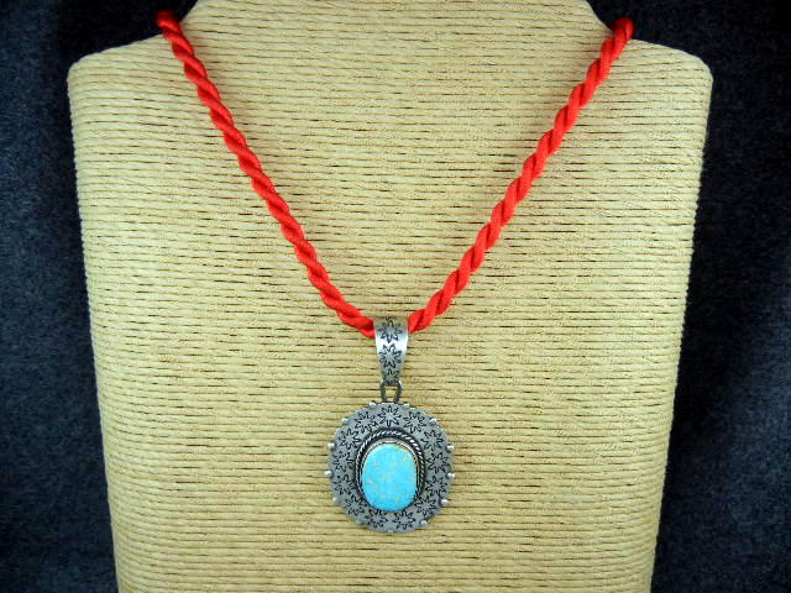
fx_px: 686
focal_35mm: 30
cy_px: 296
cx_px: 396
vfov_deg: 46.8
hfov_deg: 60.0
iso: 174
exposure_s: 1/30.7
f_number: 3.5
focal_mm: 5.4
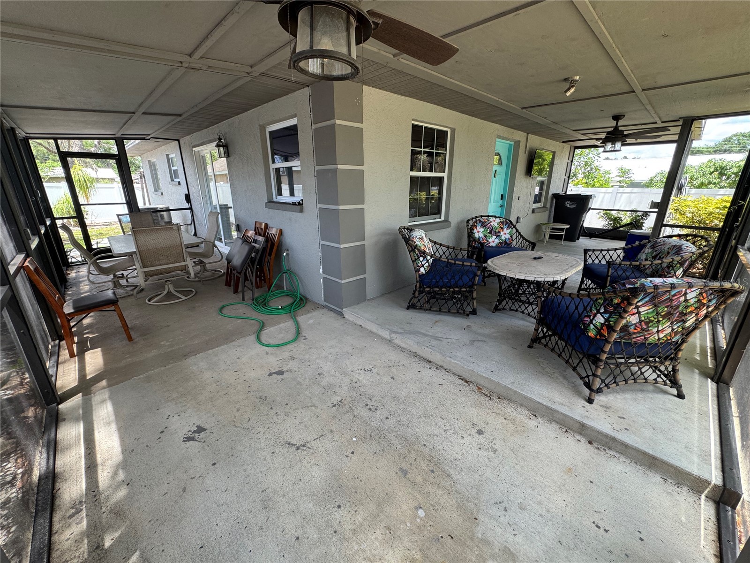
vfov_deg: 85.7
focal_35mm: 14
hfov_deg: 102.1
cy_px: 282
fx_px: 303
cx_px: 375
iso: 64
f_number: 2.2
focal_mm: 2.22
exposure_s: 1/99
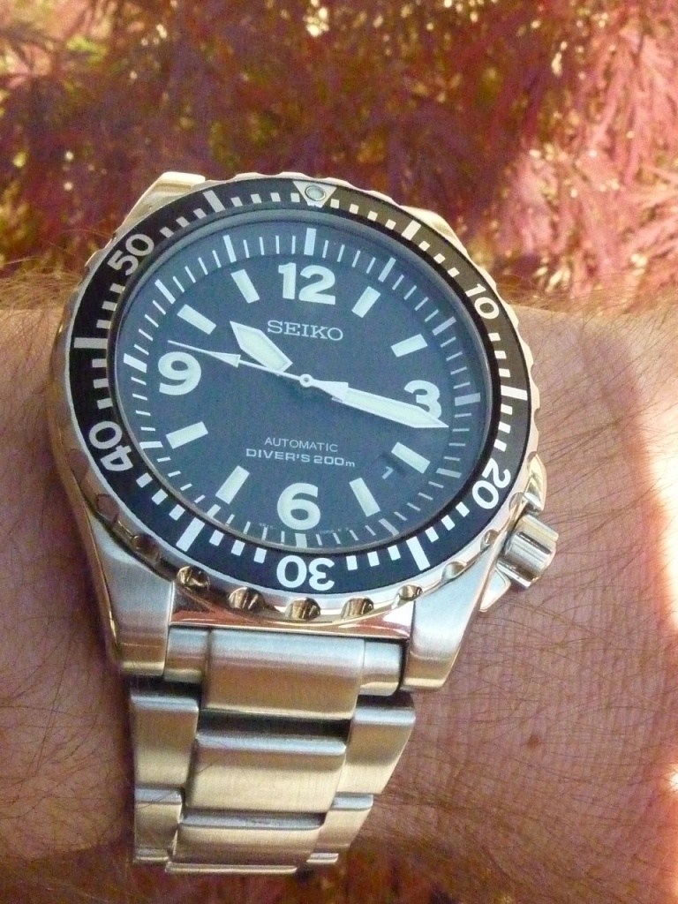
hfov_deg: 37.7
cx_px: 339
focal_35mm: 38
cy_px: 452
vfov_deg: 49.0
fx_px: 992
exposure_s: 1/1300
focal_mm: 4.4
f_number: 6.3
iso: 1600
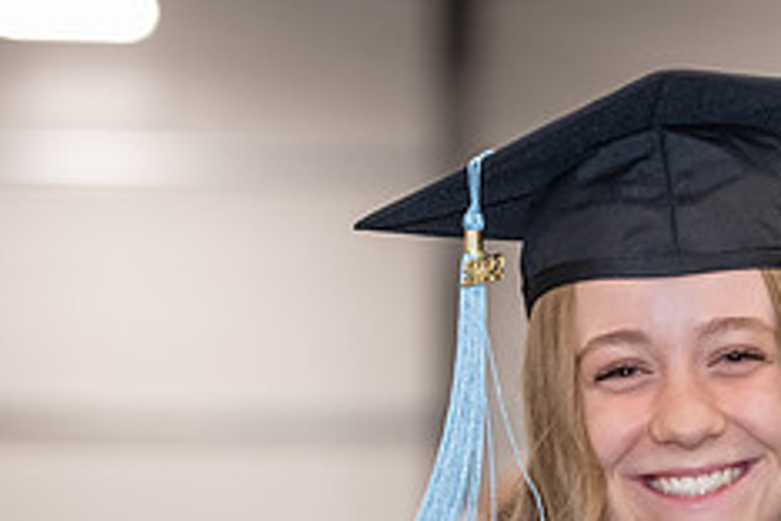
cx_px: 808
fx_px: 5922
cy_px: 589
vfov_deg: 5.0
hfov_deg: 7.5
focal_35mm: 273
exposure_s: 1/200
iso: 2000
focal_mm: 110
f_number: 3.2
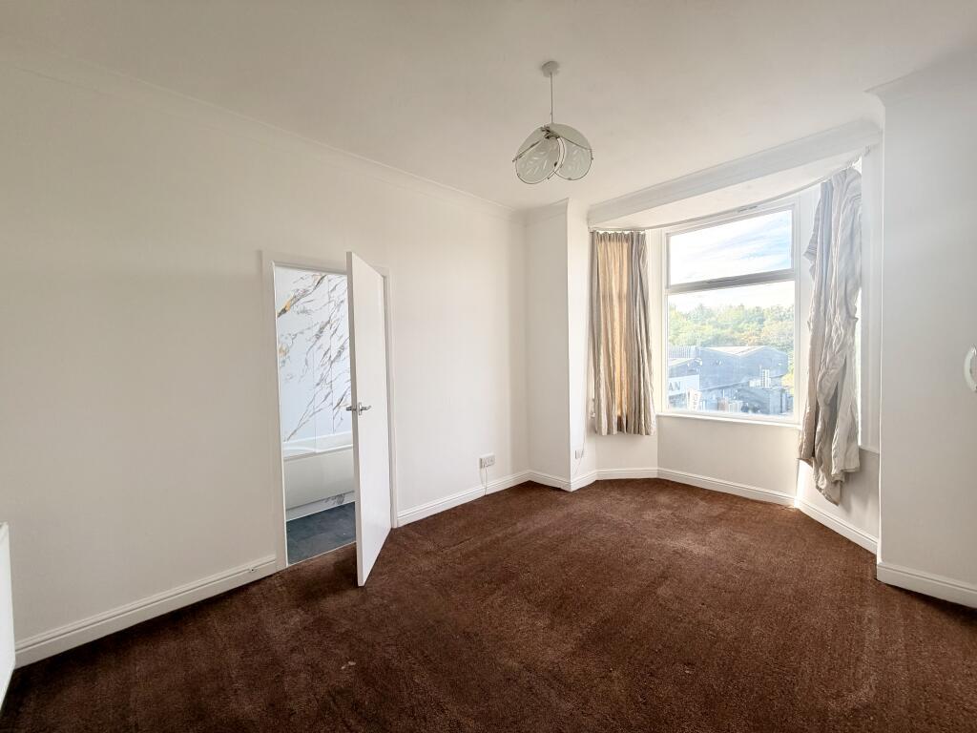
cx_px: 488
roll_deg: +2.1
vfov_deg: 85.7
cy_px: 366
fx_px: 395
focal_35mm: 14
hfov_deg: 102.1
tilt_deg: -1.6
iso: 64
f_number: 2.2
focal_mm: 2.22
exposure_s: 1/121
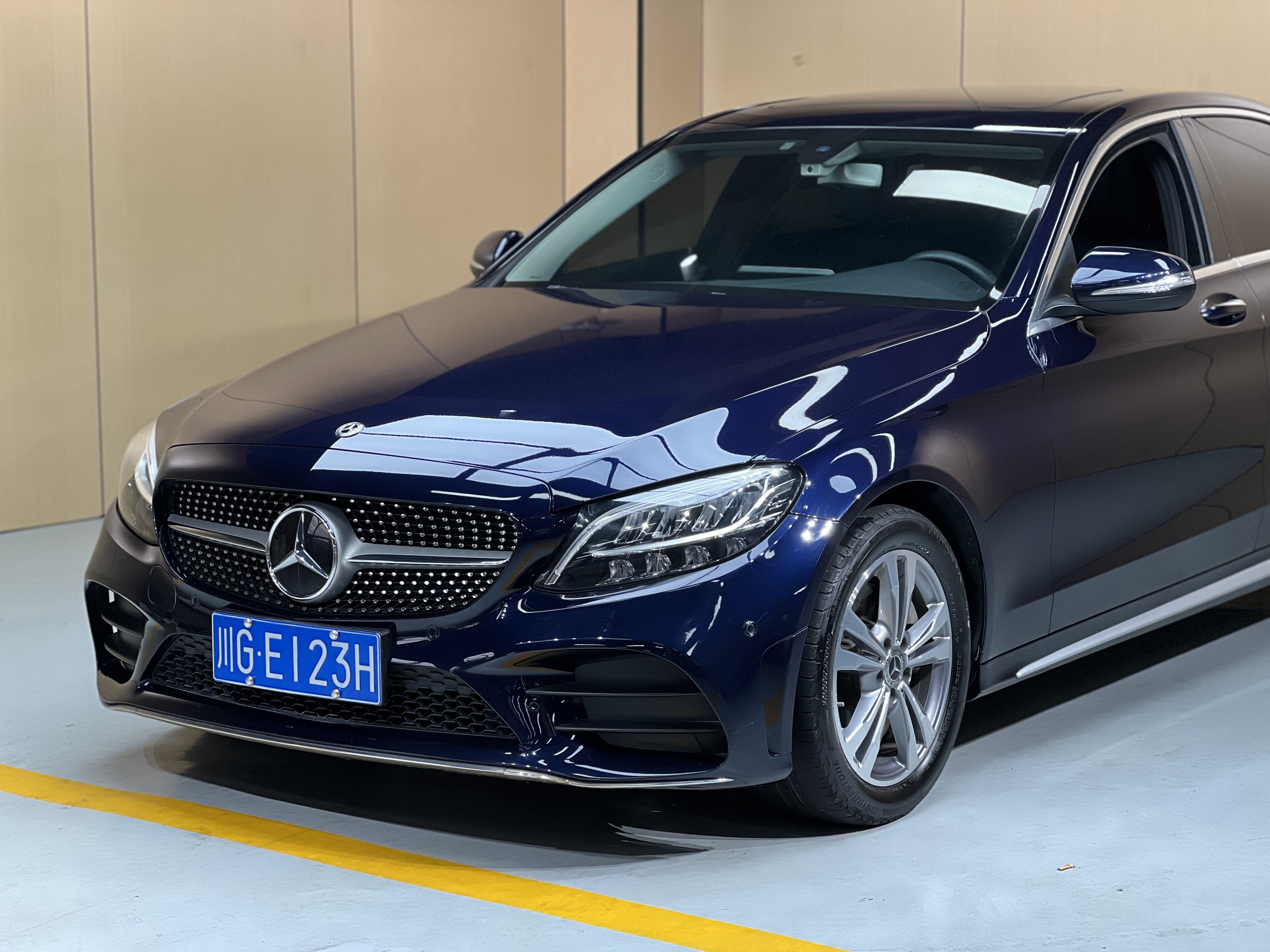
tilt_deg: -7.4
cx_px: 635
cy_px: 476
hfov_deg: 25.3
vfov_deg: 19.1
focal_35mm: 77
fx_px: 2825
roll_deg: -0.3
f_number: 2.8
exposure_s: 1/100
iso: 200
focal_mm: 9
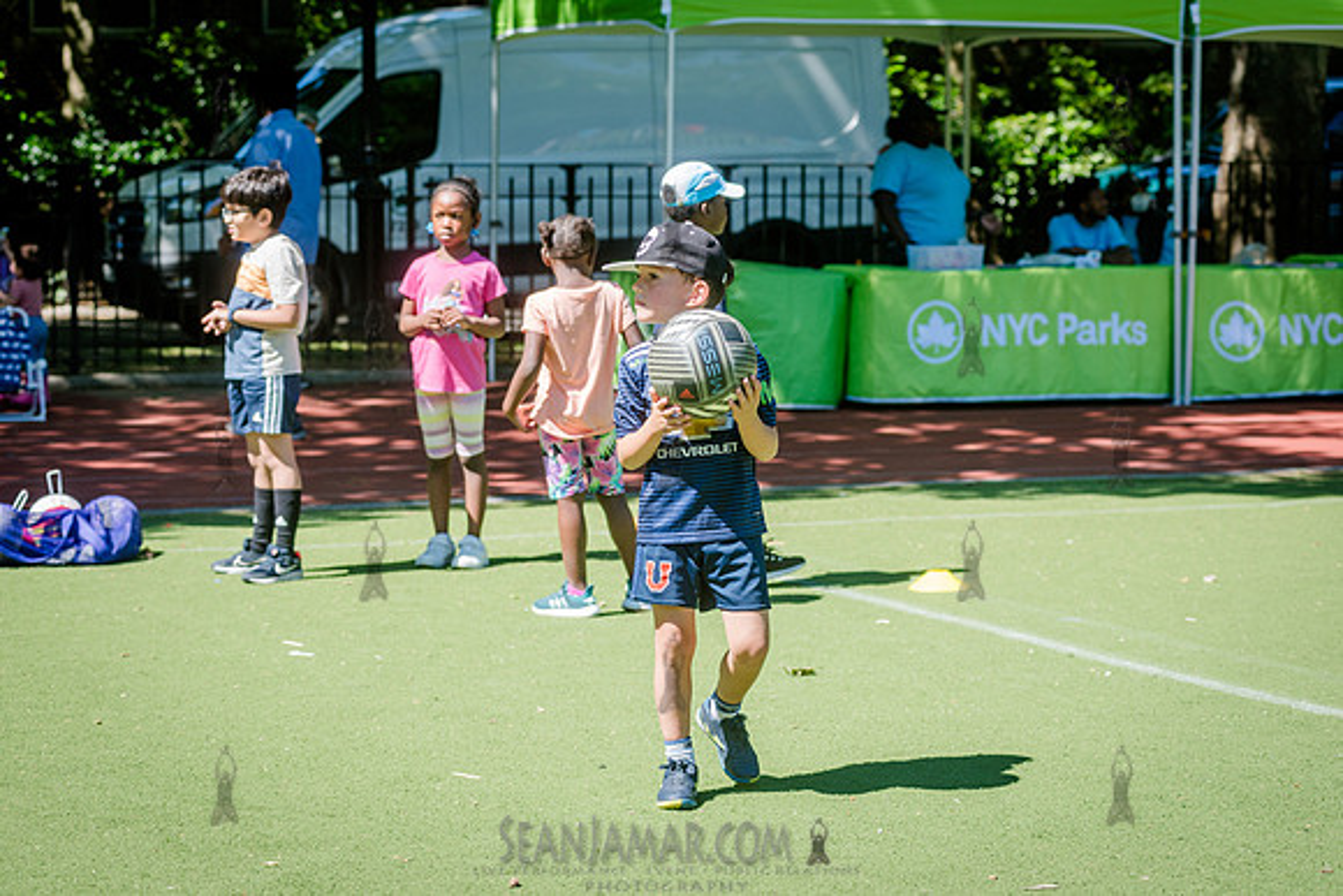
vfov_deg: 14.9
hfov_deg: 22.1
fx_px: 3433
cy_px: 448
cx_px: 672
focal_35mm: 92
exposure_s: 1/1000
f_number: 5
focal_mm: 92
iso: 320
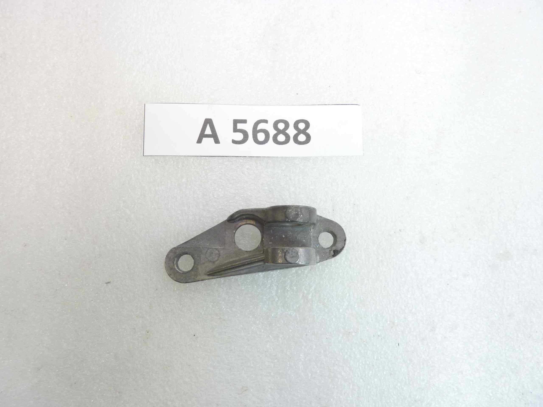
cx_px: 272
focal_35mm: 25
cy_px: 204
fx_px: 392
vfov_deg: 54.9
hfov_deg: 69.4
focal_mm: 4.1
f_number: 3.3
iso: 80
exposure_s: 1/15
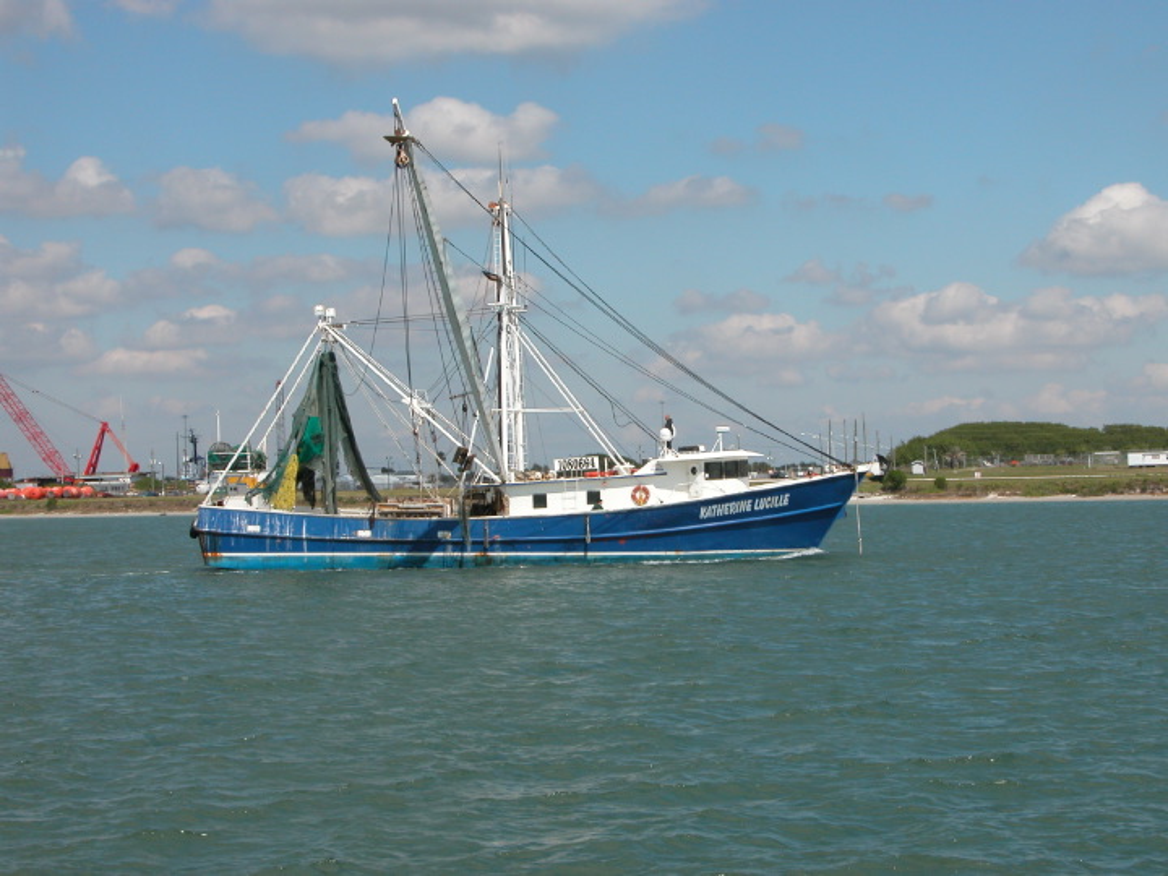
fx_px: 2632
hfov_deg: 25.0
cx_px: 584
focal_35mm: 78
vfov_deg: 18.9
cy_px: 438
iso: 100
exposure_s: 1/435
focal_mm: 19.9
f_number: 7.6
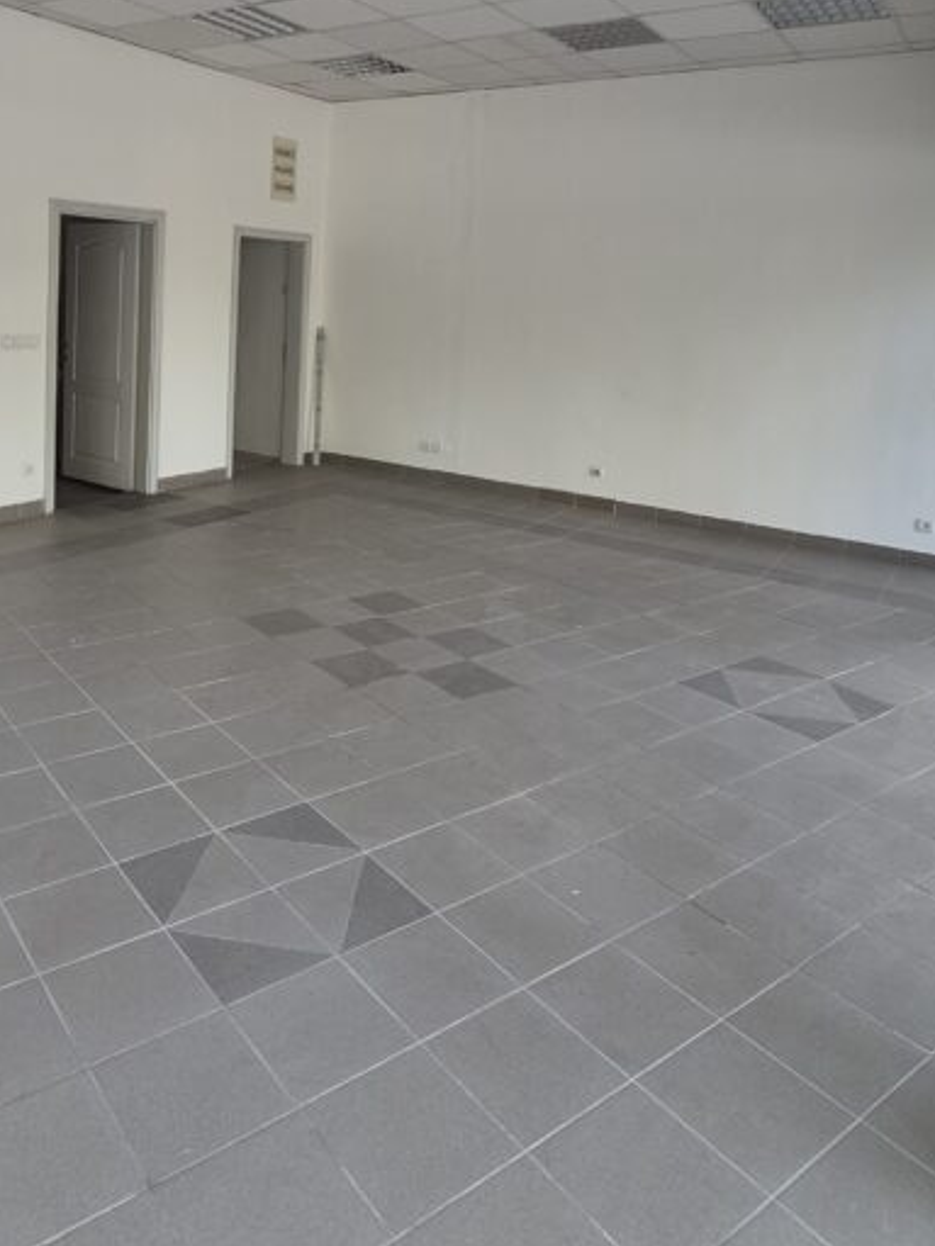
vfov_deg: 64.7
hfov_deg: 52.3
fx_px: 936
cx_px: 329
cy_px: 372
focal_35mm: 26
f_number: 2.2
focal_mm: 1.74
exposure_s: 1/100
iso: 50
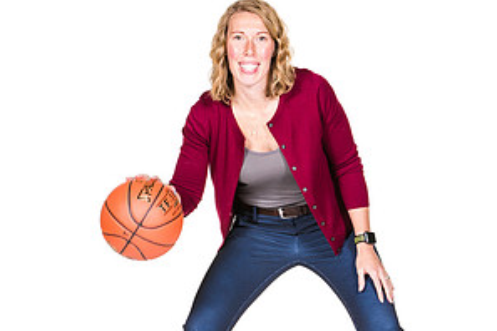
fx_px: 2885
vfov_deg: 6.6
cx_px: 248
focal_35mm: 209
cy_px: 242
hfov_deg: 9.8
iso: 200
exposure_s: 1/160
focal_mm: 92
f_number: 6.3
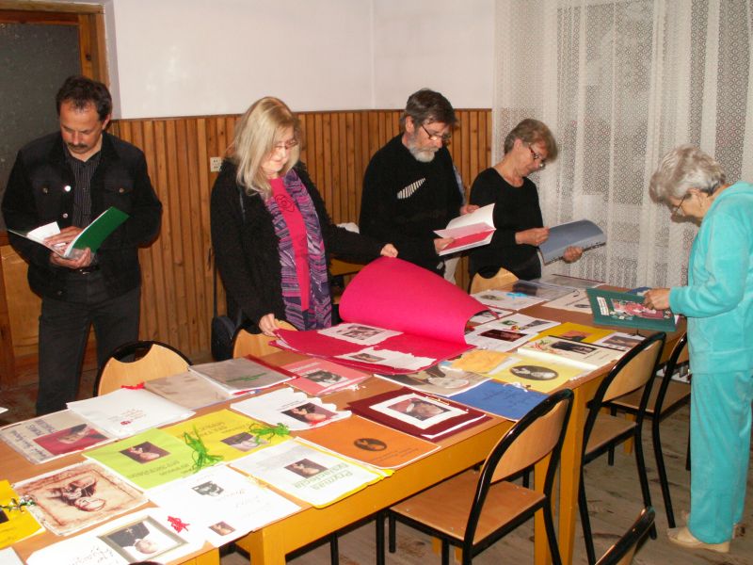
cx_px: 376
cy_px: 282
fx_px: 761
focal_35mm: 35
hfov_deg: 52.6
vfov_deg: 40.7
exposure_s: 1/40
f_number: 2.8
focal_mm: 5.86
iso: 160
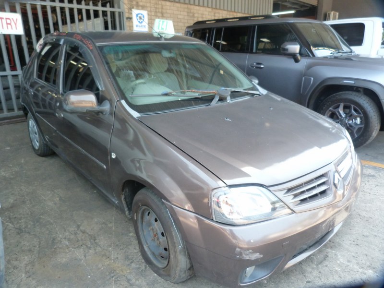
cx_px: 192
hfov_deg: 69.4
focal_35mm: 25
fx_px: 277
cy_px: 144
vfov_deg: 54.9
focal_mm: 4.5
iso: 200
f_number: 2.8
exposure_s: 1/60
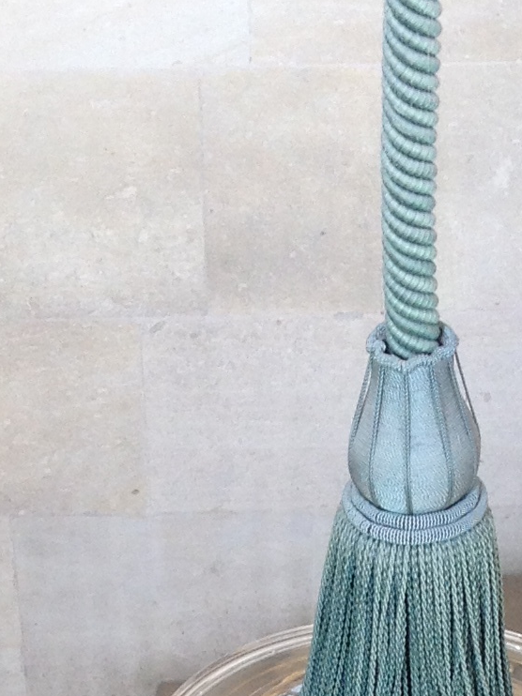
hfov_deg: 9.6
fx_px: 3098
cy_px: 1497
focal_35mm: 154
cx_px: 359
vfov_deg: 11.3
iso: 64
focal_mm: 4.28
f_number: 2.4
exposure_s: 1/30
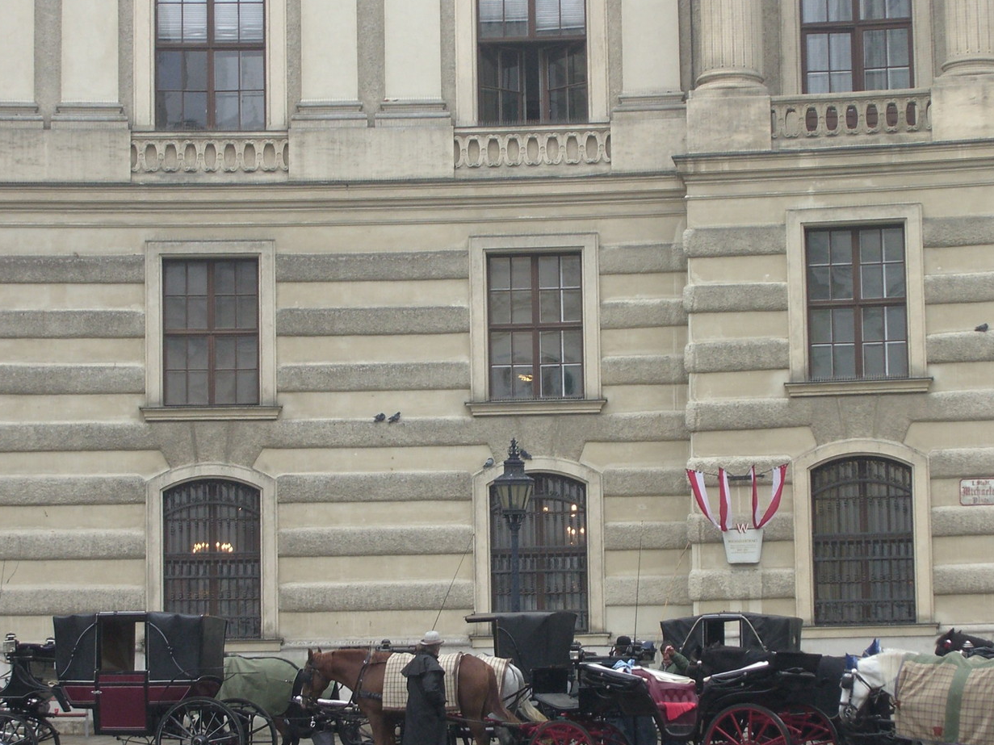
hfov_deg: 18.9
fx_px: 2986
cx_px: 519
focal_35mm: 104
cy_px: 427
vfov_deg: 14.2
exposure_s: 1/125
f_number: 4.4
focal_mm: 16.6
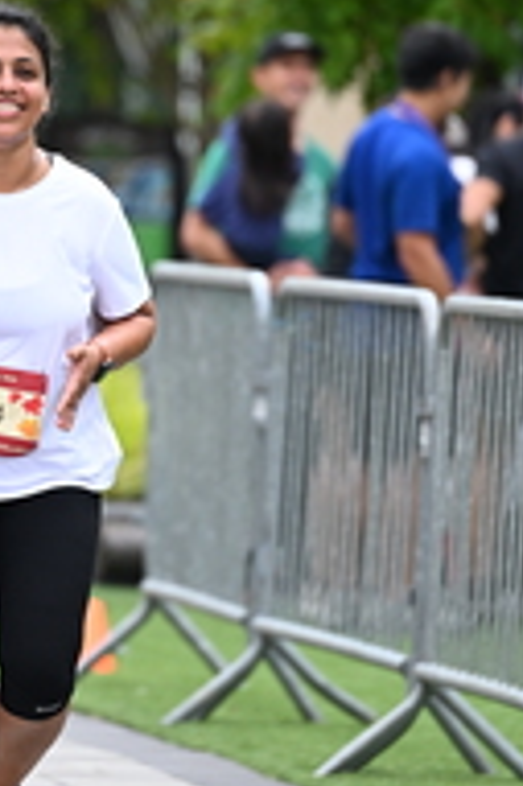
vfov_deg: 3.6
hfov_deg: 2.4
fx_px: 12596
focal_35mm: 577
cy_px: 235
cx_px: 47
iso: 640
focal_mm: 200
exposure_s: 1/2000
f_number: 2.8
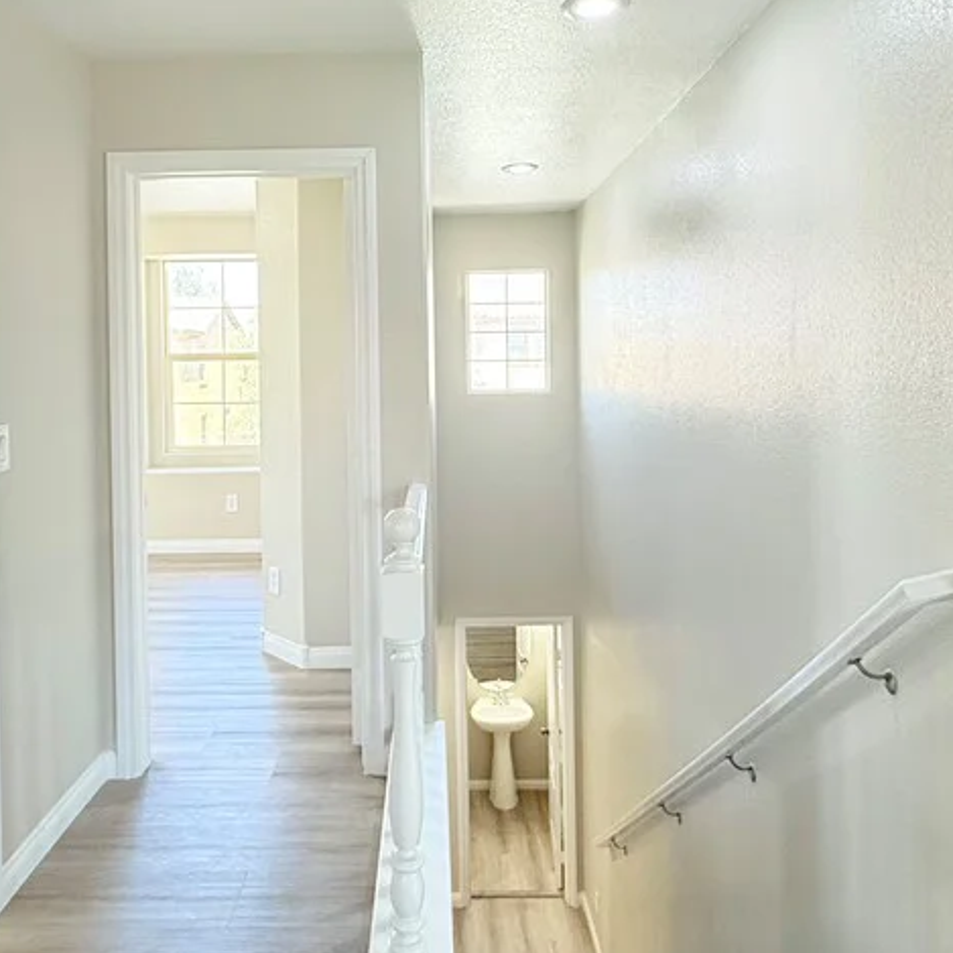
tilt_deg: -0.7
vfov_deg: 58.4
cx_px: 433
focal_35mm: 27
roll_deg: +1.5
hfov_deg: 59.0
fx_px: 841
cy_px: 364
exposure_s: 1/120
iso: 200
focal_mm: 2.22
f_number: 2.2
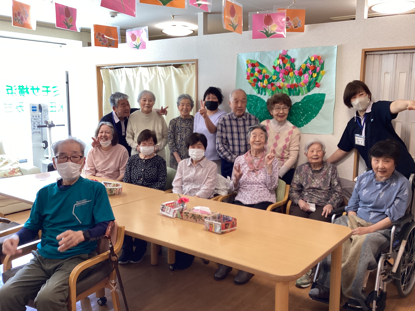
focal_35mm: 33
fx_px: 396
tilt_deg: -9.8
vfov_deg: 42.9
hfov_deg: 55.3
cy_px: 162
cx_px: 220
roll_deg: -0.4
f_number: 2.4
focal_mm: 3.3
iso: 64
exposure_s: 1/50
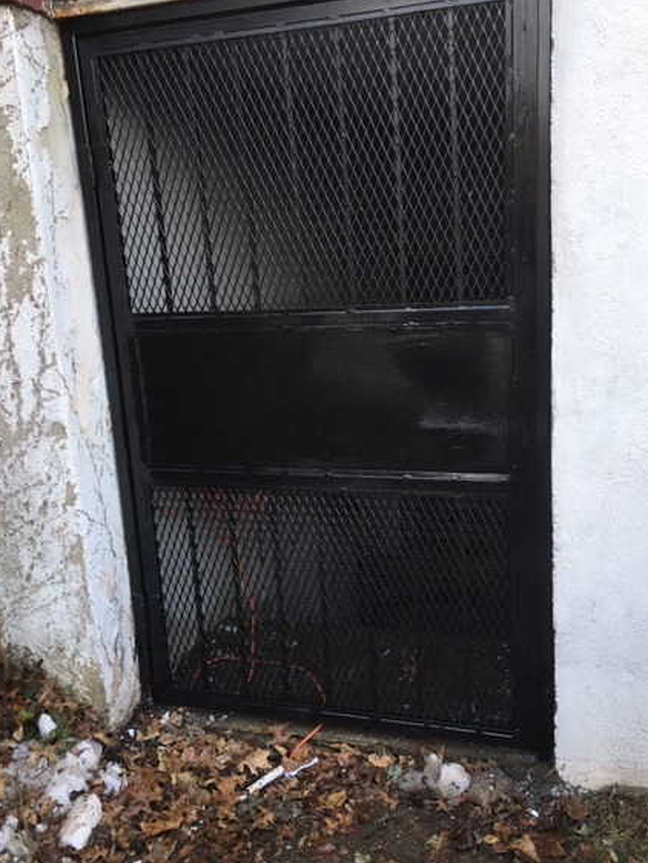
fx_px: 823
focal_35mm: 33
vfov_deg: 55.3
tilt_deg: -13.6
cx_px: 326
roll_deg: +4.4
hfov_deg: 43.0
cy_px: 412
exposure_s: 1/30
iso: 40
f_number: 2.2
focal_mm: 4.15
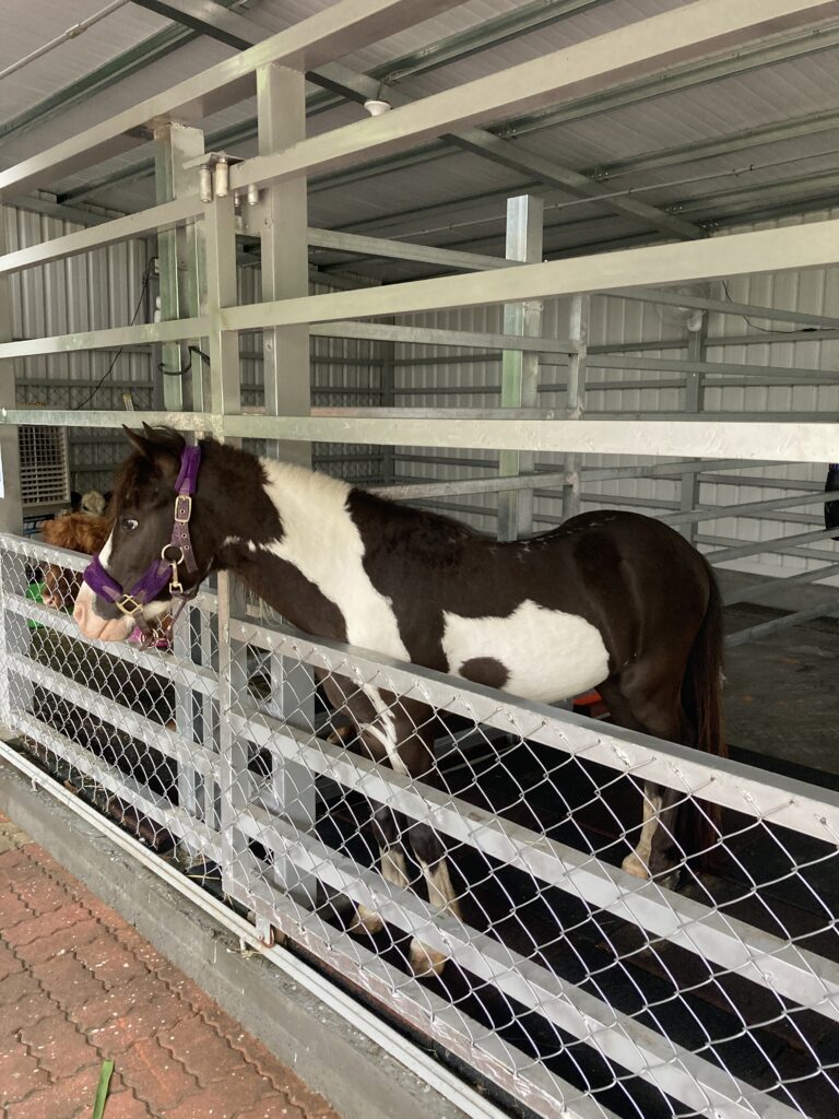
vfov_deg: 63.4
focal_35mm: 28
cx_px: 420
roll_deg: +1.1
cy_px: 560
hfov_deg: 49.7
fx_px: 905
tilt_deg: -7.2
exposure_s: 1/60
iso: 200
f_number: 1.8
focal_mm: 3.99
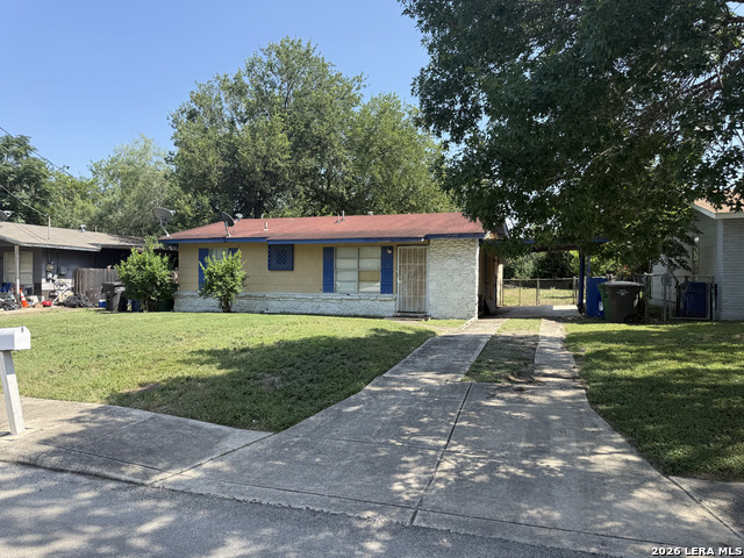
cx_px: 372
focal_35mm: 24
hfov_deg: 71.6
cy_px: 279
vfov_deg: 56.8
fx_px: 516
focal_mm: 6.76
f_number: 1.78
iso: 80
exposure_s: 1/1653
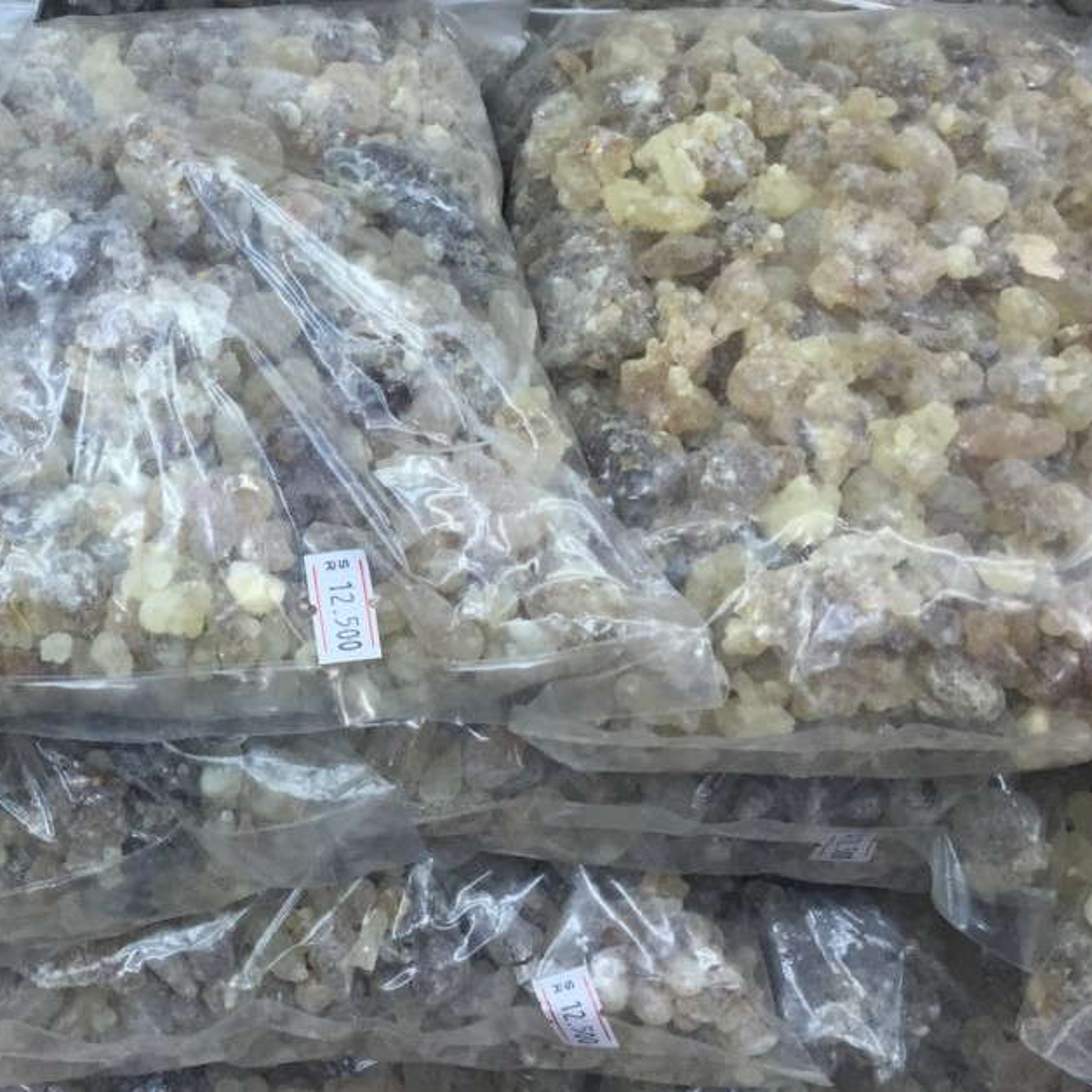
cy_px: 323
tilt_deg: -43.9
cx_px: 127
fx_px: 1749
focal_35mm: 49
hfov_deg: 33.0
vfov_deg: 34.2
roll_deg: +1.6
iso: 32
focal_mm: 4.15
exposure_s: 1/33
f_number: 2.2
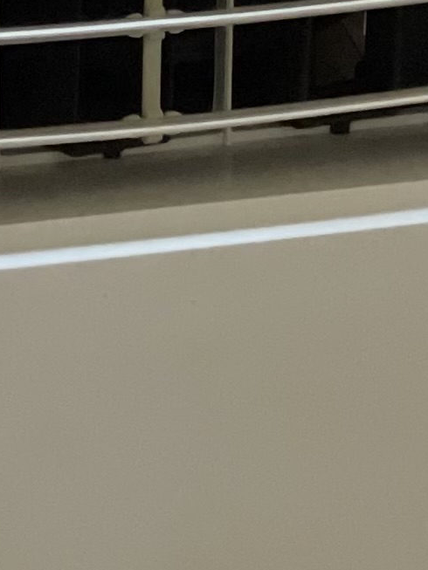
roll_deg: -2.4
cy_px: 325
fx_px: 5290
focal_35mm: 321
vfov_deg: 6.2
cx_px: 220
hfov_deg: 4.6
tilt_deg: -20.4
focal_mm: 6
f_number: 2
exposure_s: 1/25
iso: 500
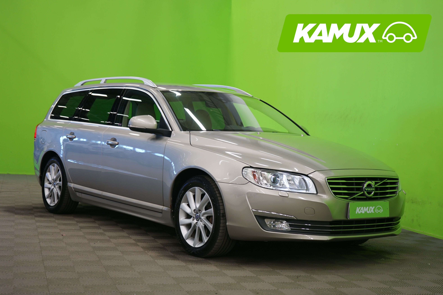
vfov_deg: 25.1
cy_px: 148
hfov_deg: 36.9
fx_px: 664
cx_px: 222
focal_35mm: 54
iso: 400
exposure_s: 1/10
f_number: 5
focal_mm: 54
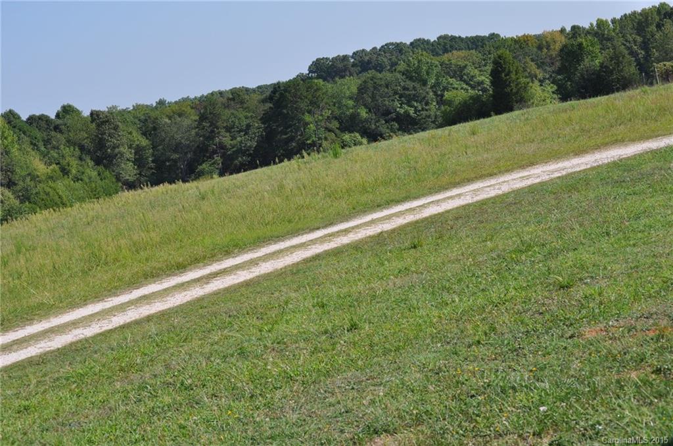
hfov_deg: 24.7
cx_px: 336
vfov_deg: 16.5
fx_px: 1540
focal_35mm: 82
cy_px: 223
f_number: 10
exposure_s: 1/400
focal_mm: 55
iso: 200
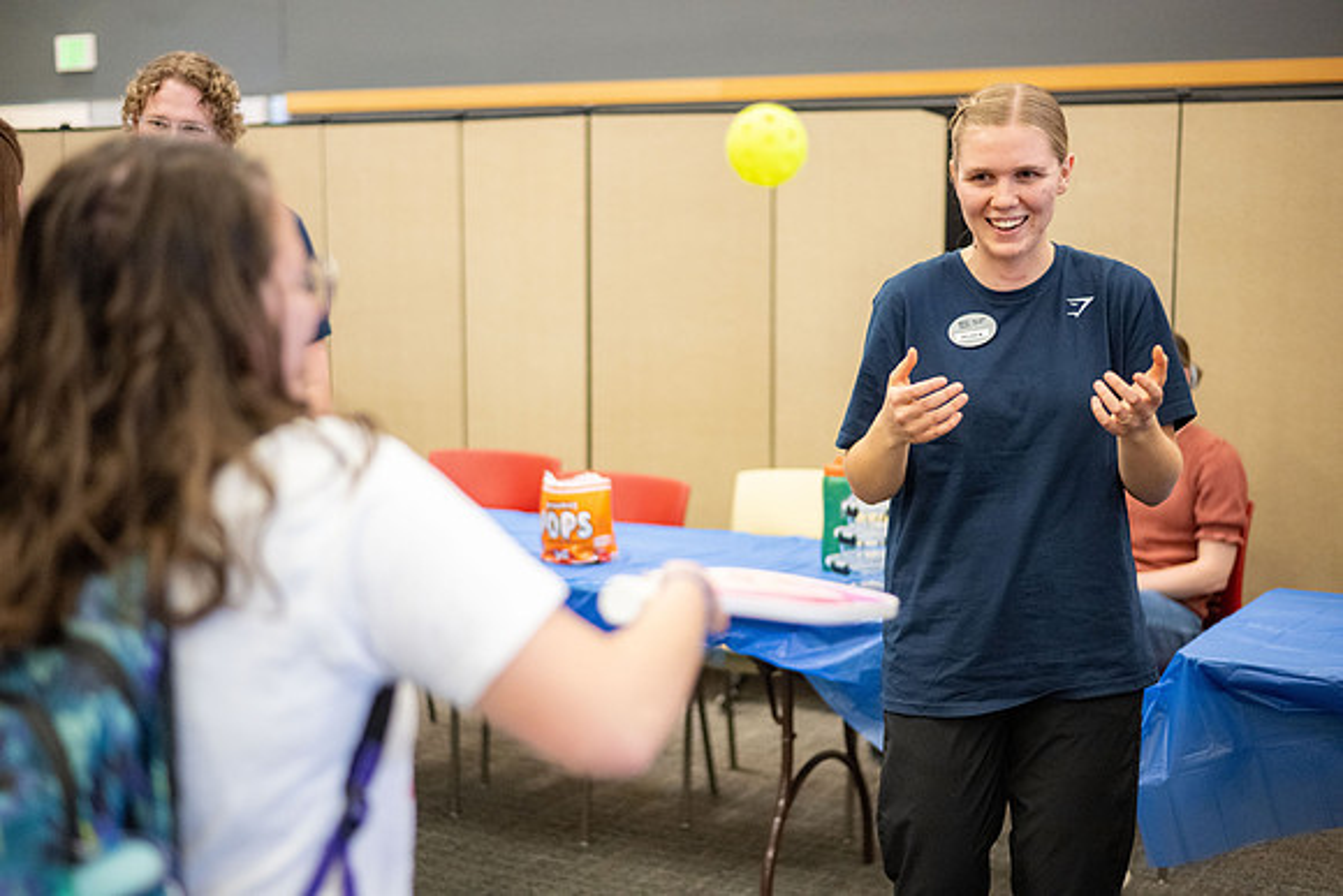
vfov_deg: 27.0
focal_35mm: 50
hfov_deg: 39.6
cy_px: 448
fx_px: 1866
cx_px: 672
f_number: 1.8
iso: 4000
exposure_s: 1/500
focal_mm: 50
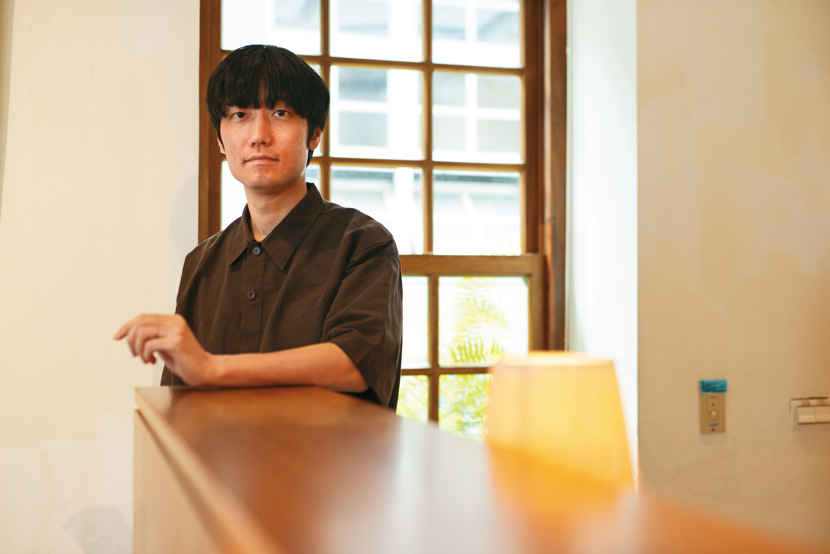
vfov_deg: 27.0
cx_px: 415
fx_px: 1153
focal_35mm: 50
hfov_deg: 39.6
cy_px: 277
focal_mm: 50
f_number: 2.5
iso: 500
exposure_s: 1/200
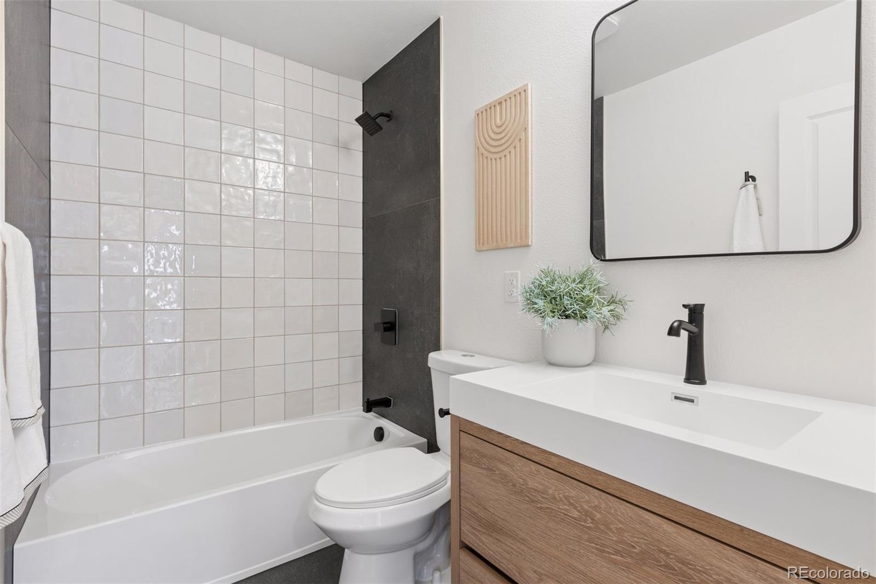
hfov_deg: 93.3
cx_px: 438
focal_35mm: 17
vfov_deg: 70.4
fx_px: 414
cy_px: 292
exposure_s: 1/6
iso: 400
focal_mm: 17
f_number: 9
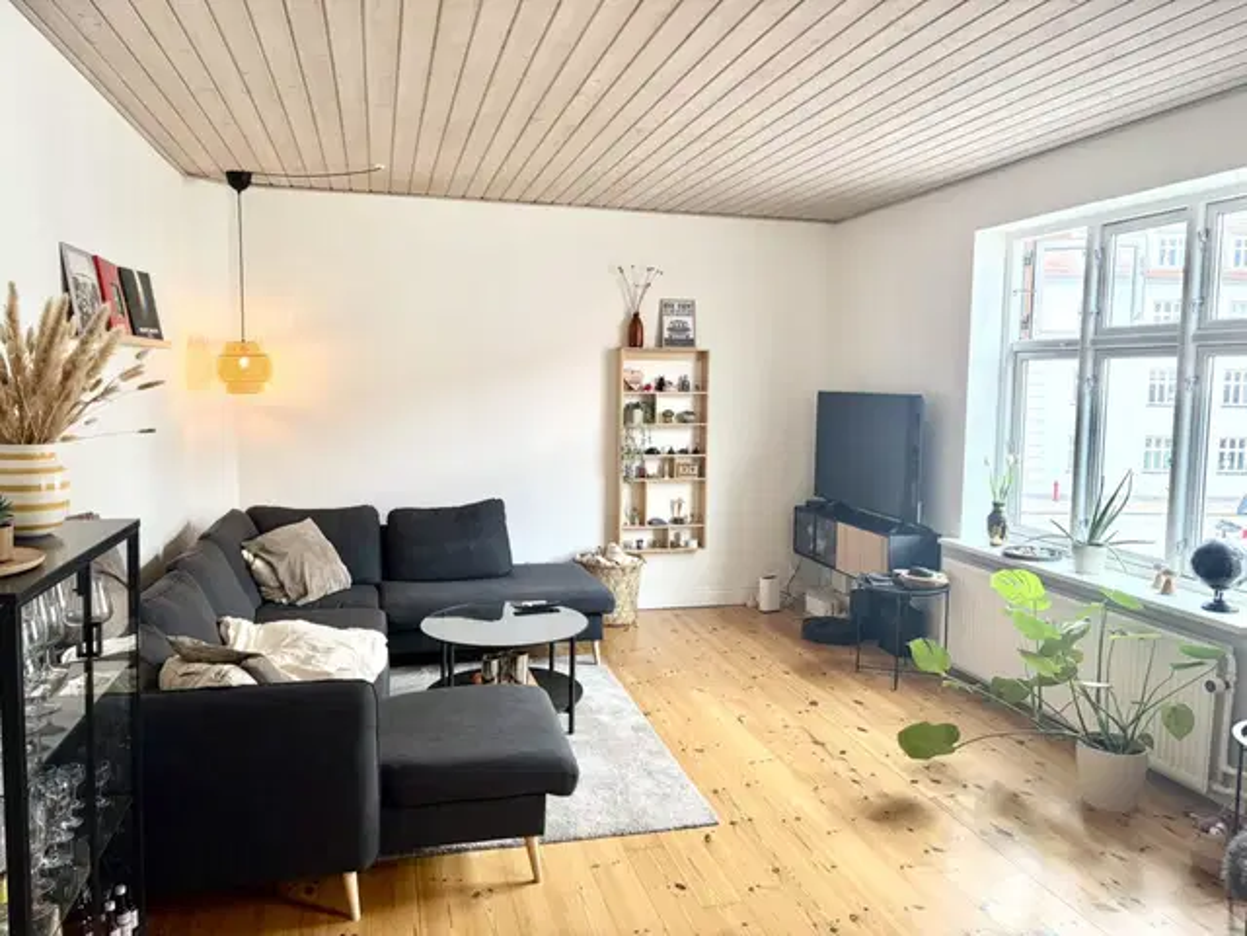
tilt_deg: -3.9
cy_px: 468
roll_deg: +0.0
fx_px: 937
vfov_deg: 53.1
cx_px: 624
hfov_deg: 67.3
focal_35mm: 26
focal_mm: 5.96
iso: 125
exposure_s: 1/134
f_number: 1.6
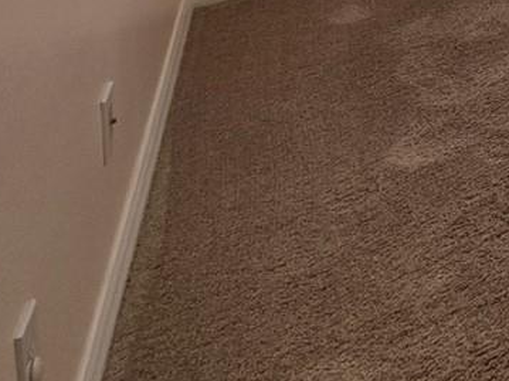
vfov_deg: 17.2
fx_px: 853
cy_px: -411
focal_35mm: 58
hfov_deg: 20.1
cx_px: 977
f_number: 1.9
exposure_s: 1/120
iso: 40
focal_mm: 2.2
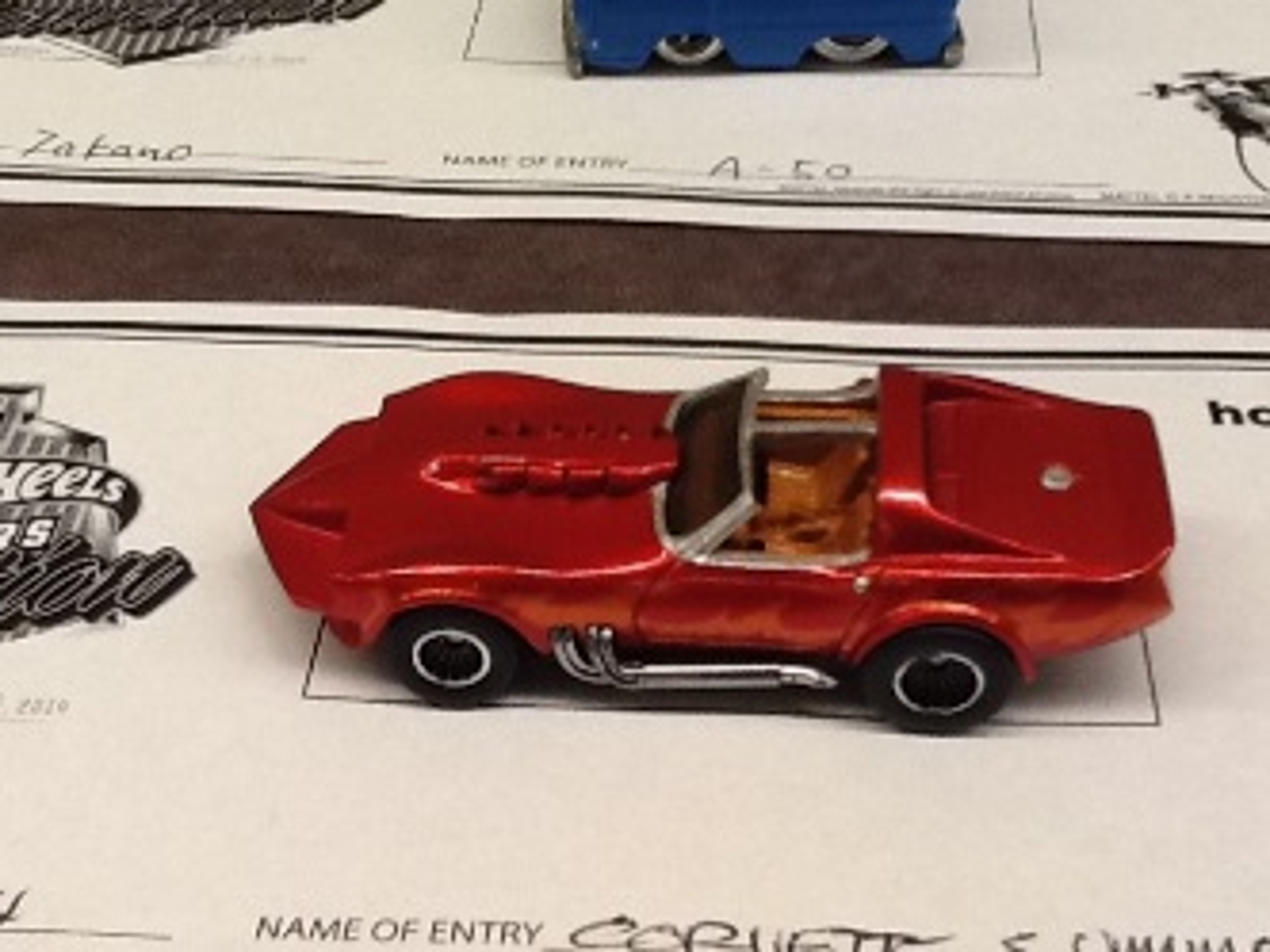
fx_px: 2201
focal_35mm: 60
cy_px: 379
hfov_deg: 32.1
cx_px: 733
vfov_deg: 24.4
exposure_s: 1/30
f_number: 2.4
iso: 100
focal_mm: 2.03
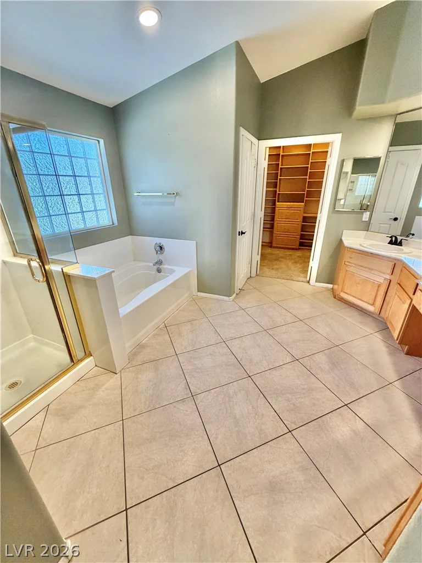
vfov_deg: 102.1
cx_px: 211
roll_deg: -0.2
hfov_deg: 85.7
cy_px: 282
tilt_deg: -22.6
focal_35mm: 14
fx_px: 228
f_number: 2.2
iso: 250
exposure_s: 1/120
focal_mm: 2.22
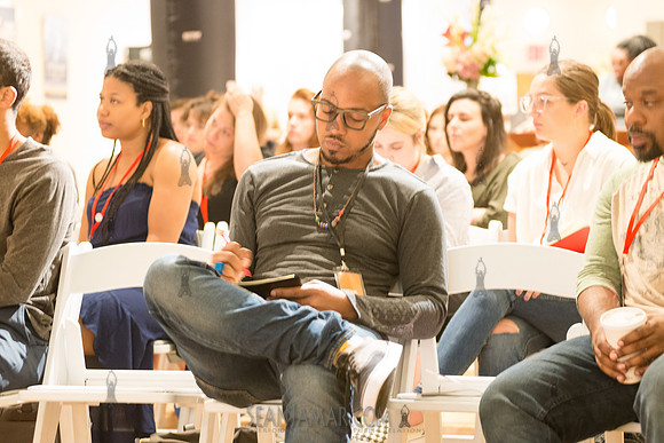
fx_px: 1476
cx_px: 332
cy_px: 222
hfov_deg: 25.4
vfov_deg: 17.1
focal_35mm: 80
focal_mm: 80
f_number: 4
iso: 2500
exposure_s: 1/20
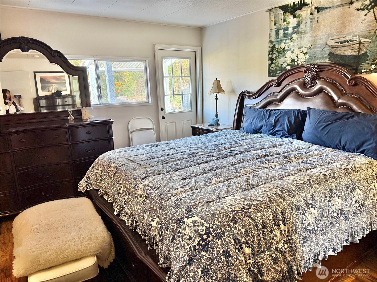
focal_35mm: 24
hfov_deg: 71.6
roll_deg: +2.0
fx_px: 261
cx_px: 188
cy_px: 141
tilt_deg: -12.4
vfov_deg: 56.8
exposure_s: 1/60
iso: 250
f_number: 1.78
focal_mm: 6.76
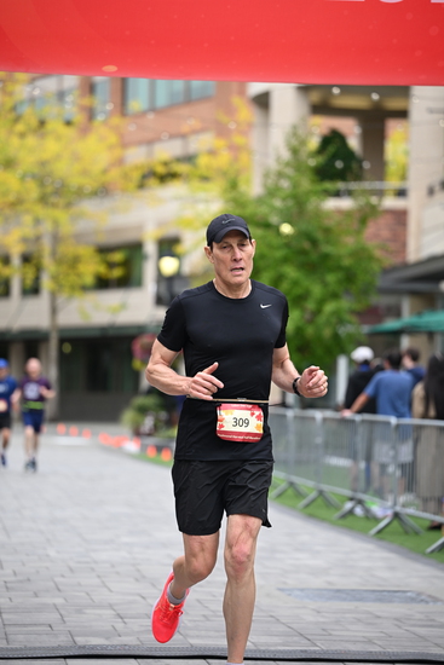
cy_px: 332
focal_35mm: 120
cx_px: 222
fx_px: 2218
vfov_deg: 17.1
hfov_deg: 11.4
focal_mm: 120
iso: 640
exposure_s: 1/2000
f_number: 2.8
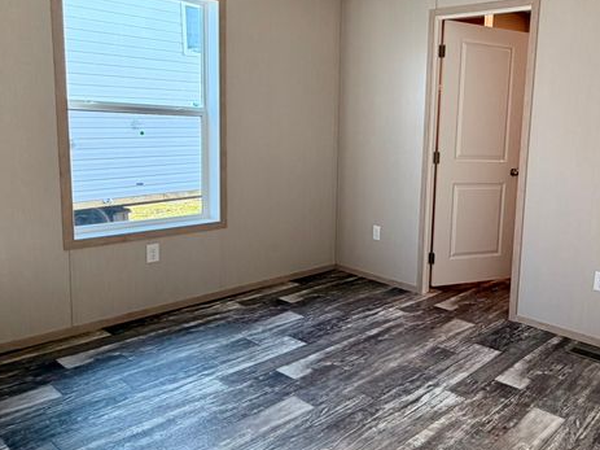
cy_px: 204
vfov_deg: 46.7
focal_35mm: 30
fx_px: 520
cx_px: 435
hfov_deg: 57.5
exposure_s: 1/120
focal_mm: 2.22
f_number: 2.2
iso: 125
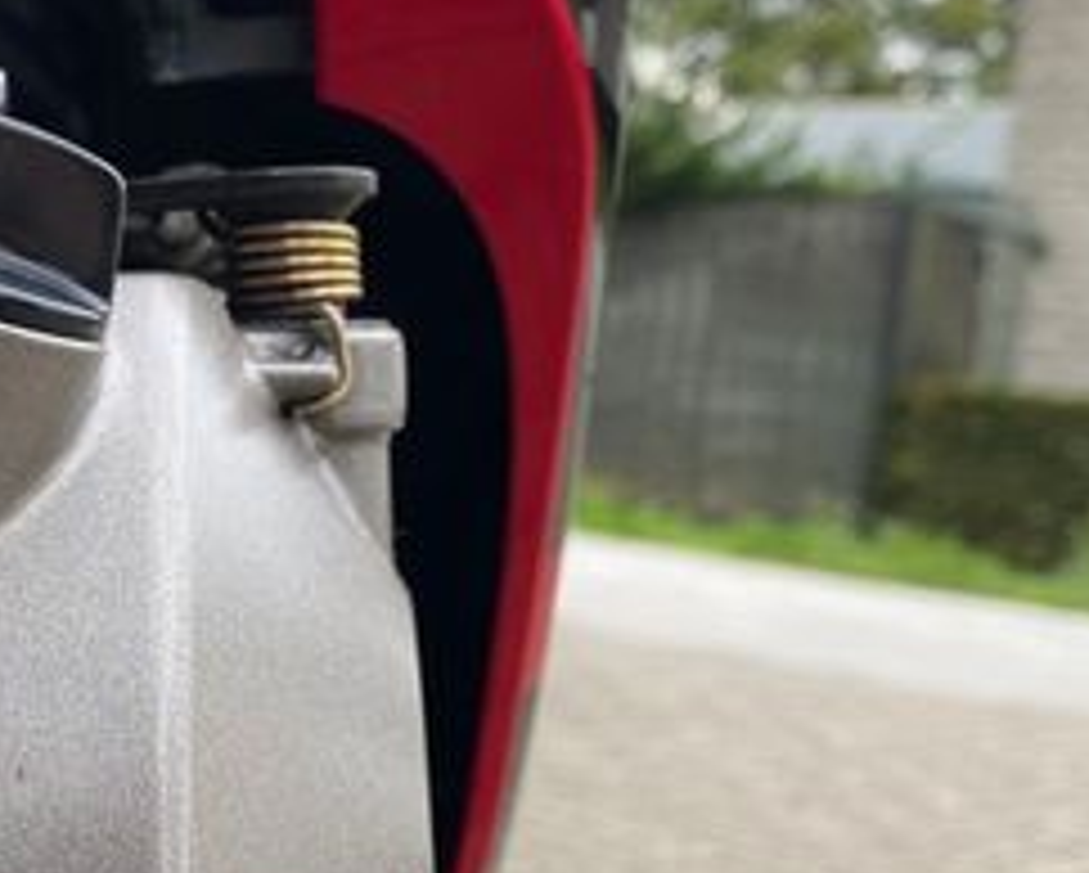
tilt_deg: -5.6
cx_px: 171
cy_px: 572
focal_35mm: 67
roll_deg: -6.1
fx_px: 2161
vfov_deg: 22.8
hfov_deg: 27.5
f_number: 1.8
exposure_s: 1/374
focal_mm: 4.25
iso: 32
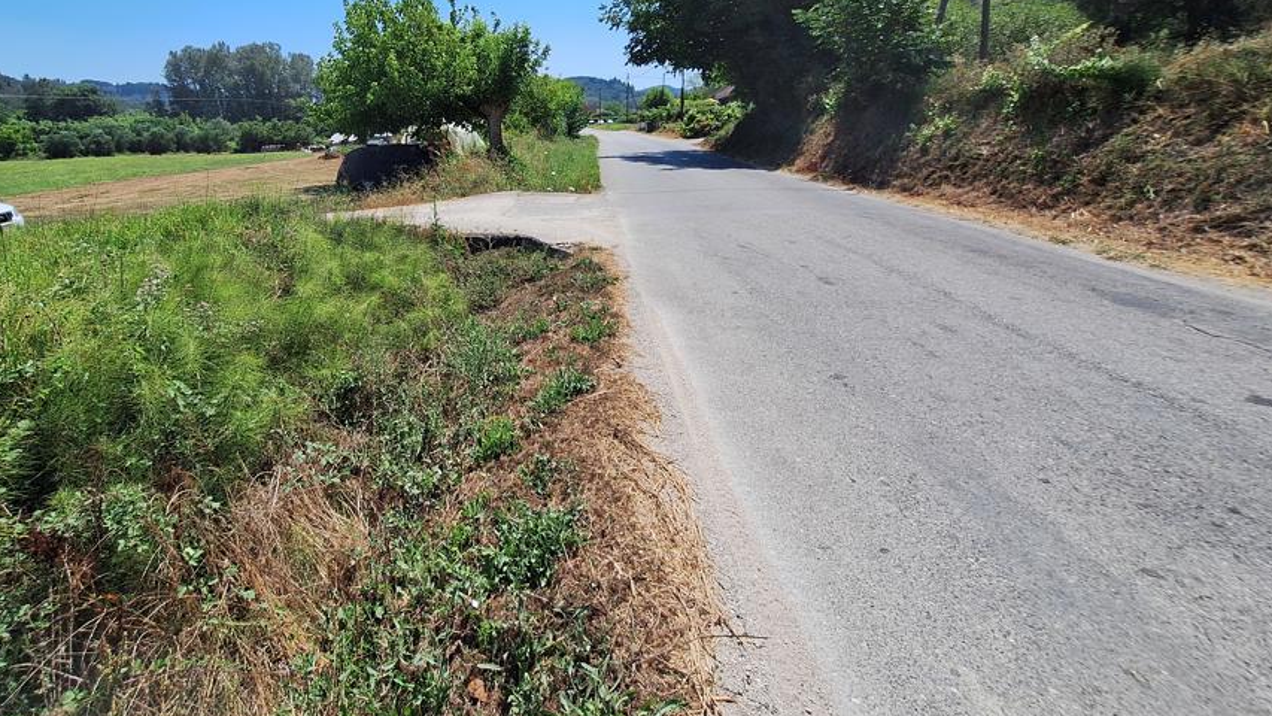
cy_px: 182
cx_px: 541
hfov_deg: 95.2
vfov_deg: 60.6
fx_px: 573
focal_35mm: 17
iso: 40
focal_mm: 1.74
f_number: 2.2
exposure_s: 1/1675
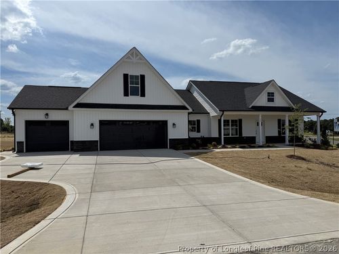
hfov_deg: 71.6
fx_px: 235
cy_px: 127
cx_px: 170
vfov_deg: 56.8
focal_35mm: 24
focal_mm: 6.76
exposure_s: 1/14286
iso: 80
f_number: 1.78
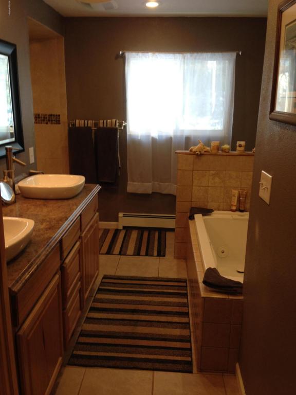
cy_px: 198
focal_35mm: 33
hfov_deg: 42.9
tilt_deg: -11.5
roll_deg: -1.3
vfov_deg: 55.4
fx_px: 376
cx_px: 148
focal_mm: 4.12
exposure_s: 1/20
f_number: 2.4
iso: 50
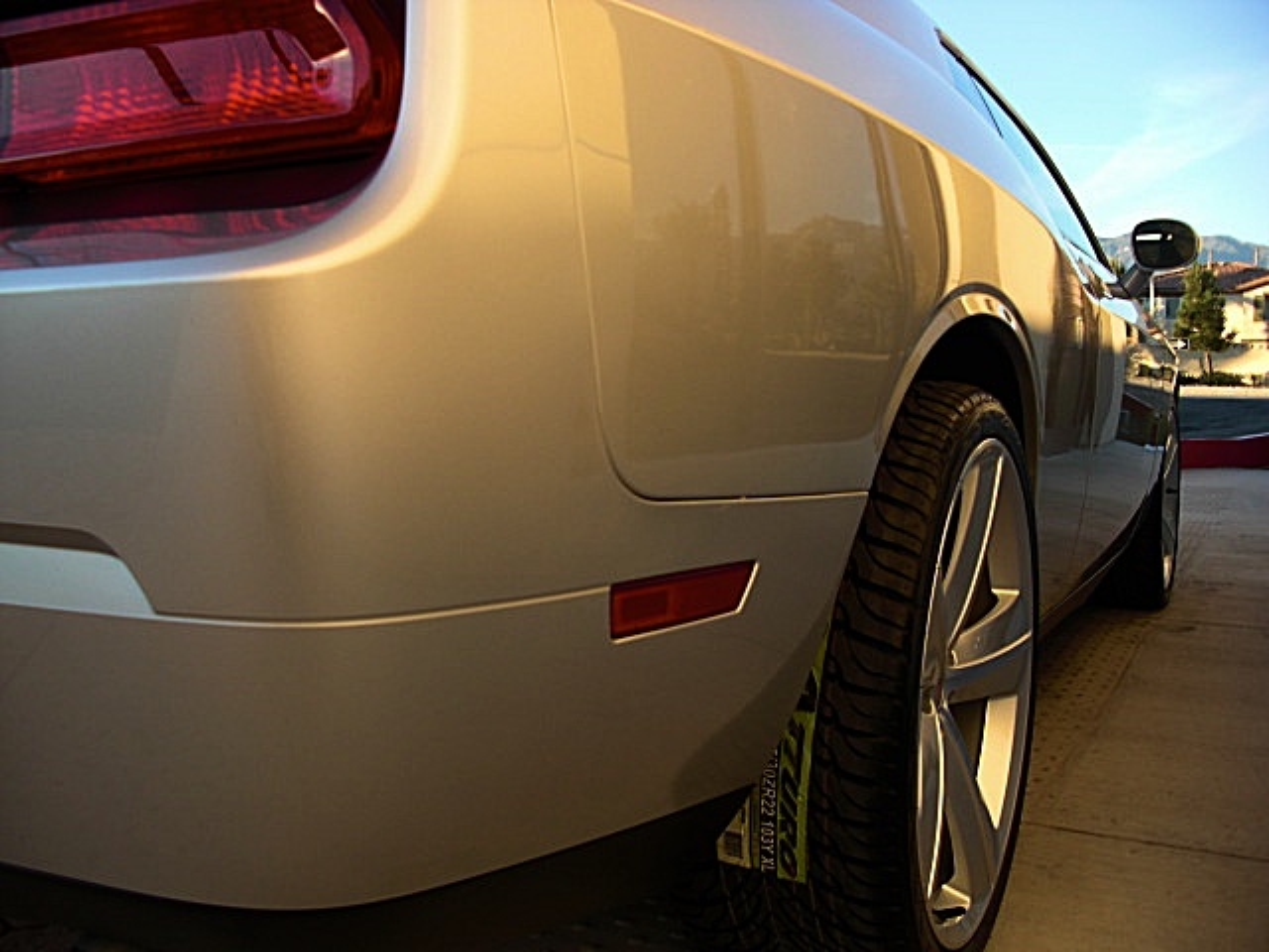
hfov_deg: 51.4
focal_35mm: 36
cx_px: 634
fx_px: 1320
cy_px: 476
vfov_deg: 39.7
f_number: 2.8
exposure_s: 1/160
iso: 50
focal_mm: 6.3
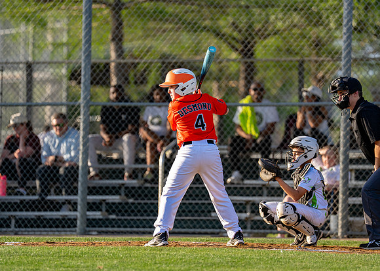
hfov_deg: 6.5
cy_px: 133
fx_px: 3325
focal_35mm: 308
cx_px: 208
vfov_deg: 4.7
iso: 400
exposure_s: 1/2500
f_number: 2.8
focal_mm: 200
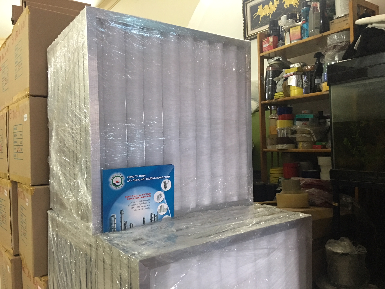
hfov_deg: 61.7
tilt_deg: +1.3
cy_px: 144
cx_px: 192
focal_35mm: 29
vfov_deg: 48.2
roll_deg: +1.7
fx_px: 323
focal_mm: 4.15
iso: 160
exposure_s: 1/8
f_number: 2.2
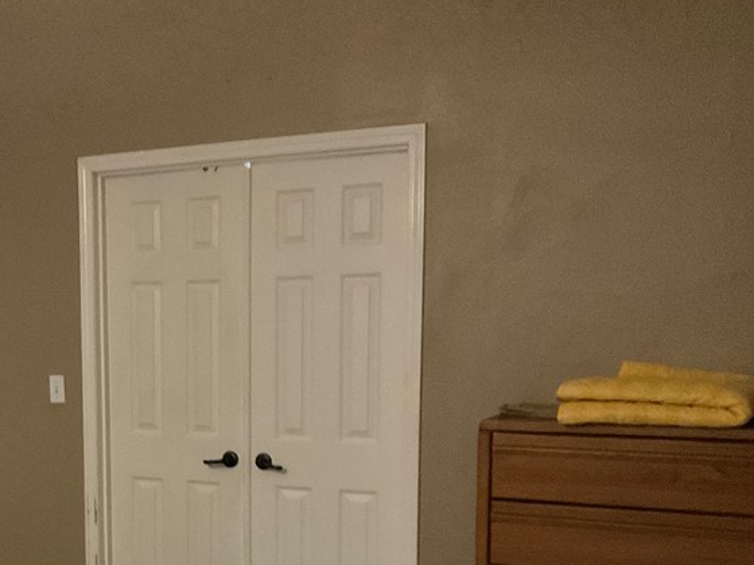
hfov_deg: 34.4
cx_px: 93
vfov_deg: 27.0
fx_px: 1154
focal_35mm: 53
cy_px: 459
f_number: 1.8
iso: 500
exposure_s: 1/20
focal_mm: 3
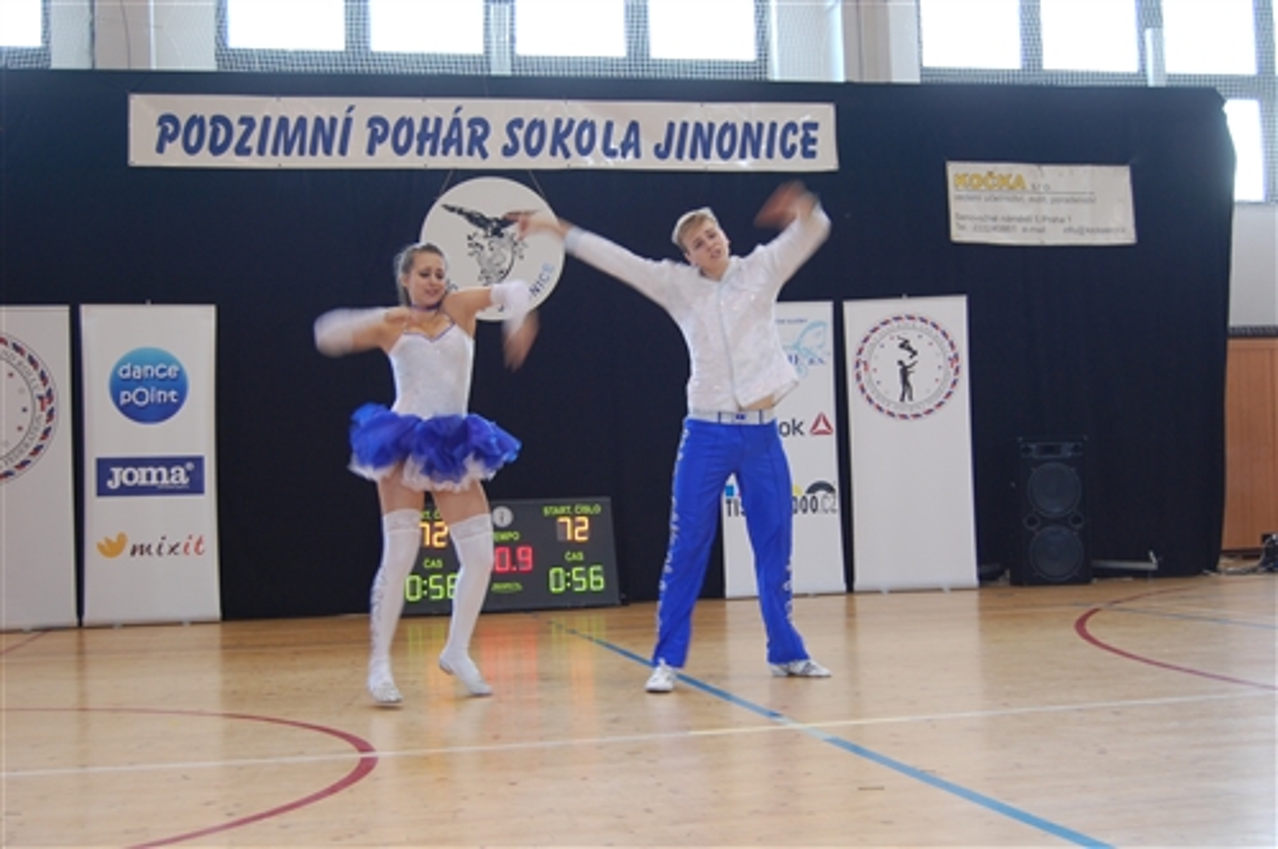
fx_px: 1649
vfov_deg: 28.9
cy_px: 424
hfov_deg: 42.4
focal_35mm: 46
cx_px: 639
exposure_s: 1/40
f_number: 4.5
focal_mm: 31
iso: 400
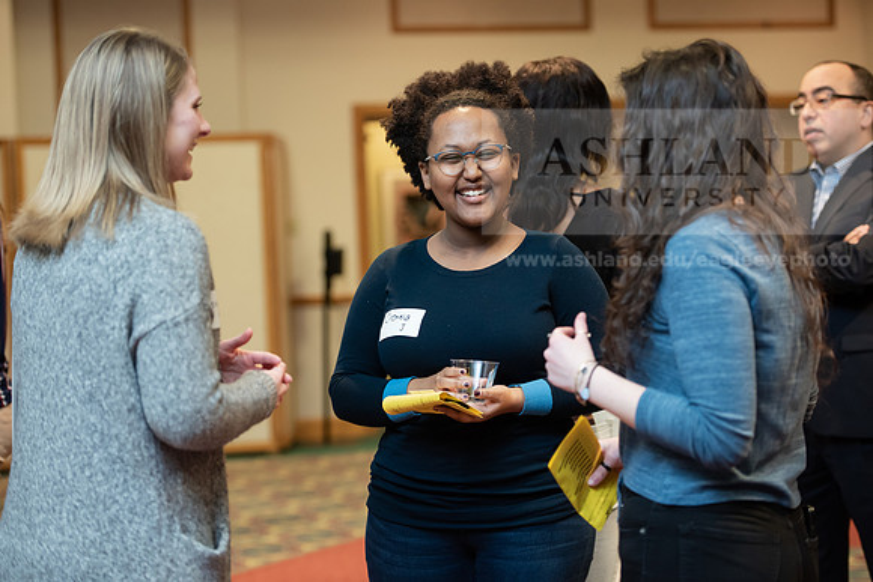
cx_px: 436
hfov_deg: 22.1
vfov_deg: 14.9
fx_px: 2231
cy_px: 291
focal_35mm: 92
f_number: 3.2
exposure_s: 1/200
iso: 1600
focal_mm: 92
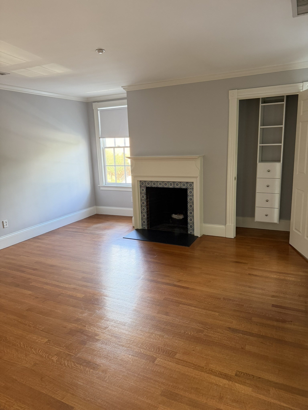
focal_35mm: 24
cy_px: 205
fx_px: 285
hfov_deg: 56.8
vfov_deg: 71.6
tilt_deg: -11.9
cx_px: 154
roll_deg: +1.7
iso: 400
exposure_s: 1/120
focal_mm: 6.76
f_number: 1.78
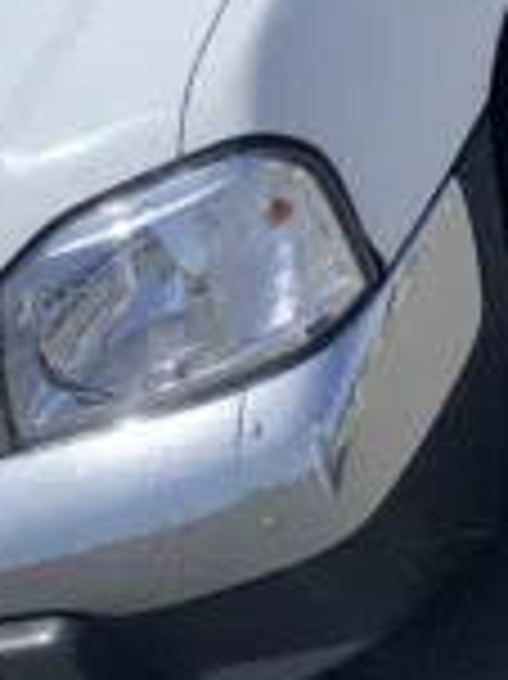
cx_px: 355
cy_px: -167
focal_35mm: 69
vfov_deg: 25.0
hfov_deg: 21.2
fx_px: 1352
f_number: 1.8
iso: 25
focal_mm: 4.25
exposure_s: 1/4098
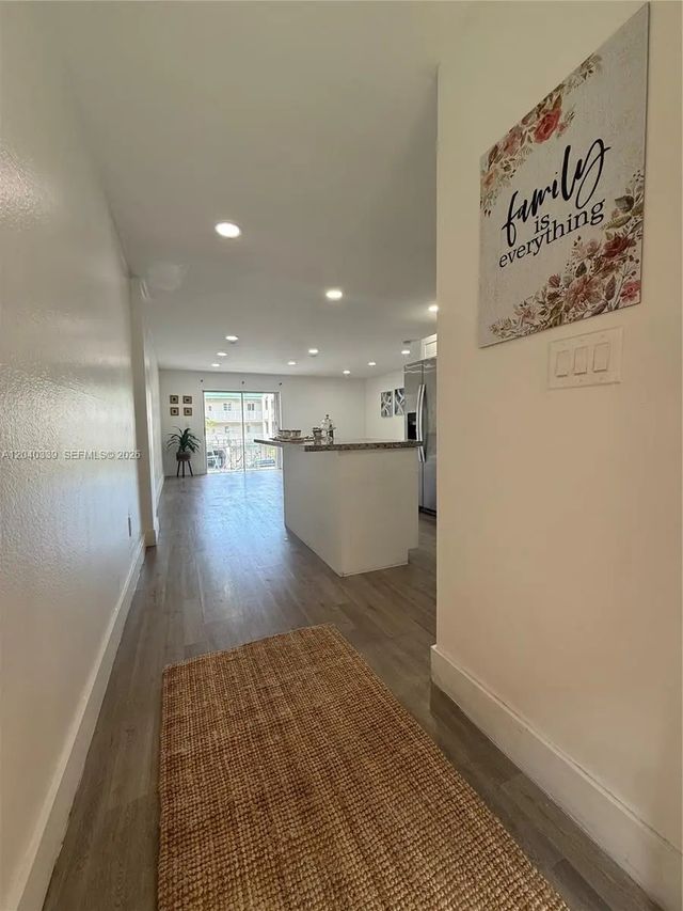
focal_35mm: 14
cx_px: 342
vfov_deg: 102.1
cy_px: 456
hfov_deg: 85.7
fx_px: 368
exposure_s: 1/120
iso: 100
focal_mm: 2.22
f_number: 2.2
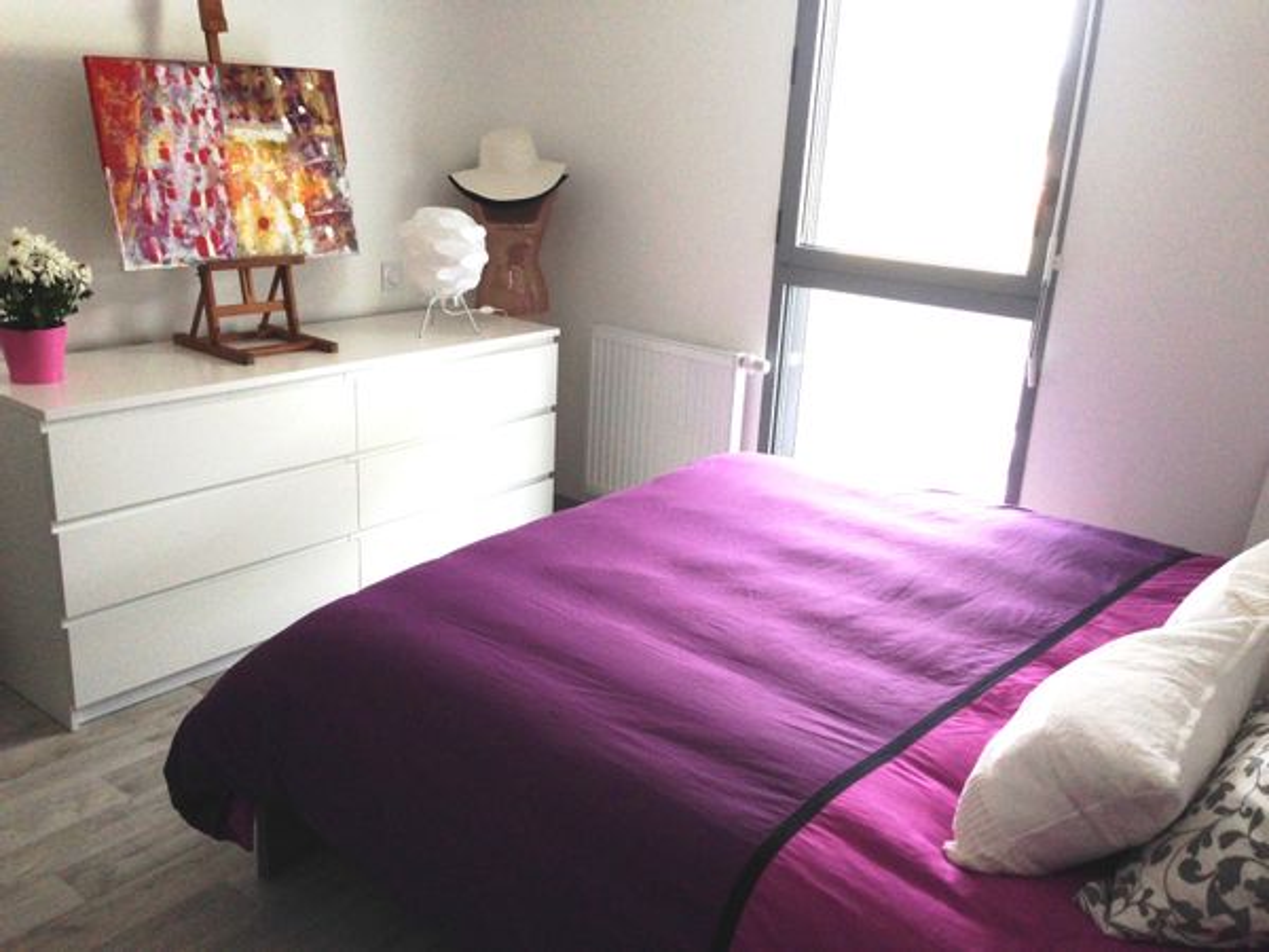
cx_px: 634
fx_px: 1210
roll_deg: -3.5
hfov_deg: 55.4
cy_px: 476
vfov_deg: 42.9
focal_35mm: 33
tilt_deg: -18.8
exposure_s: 1/120
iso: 80
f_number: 2.4
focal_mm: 4.12
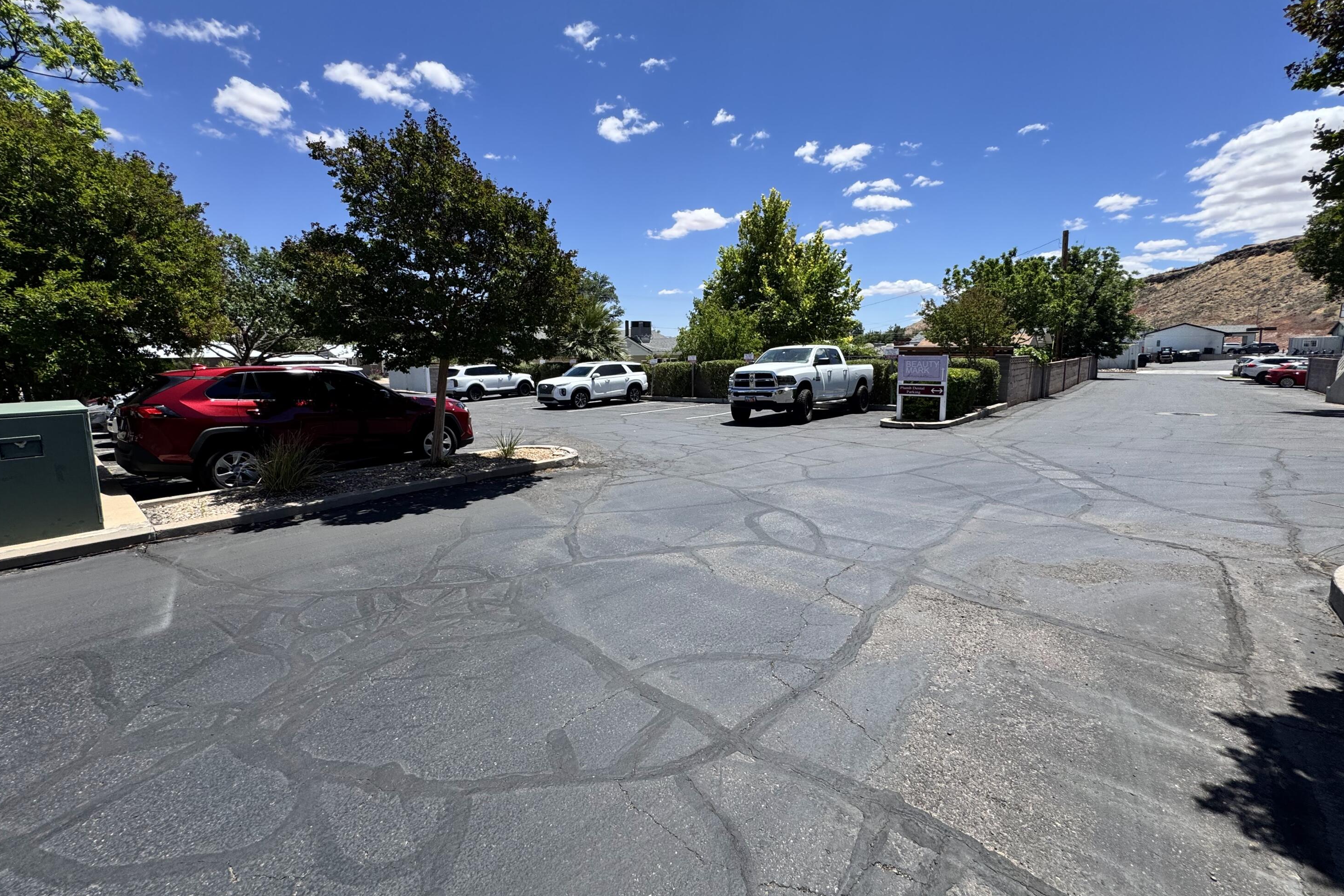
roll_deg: +1.8
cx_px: 666
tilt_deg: -5.9
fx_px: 560
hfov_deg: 100.4
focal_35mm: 15
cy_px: 421
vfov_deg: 77.2
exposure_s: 1/1395
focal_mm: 2.22
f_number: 2.2
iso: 50
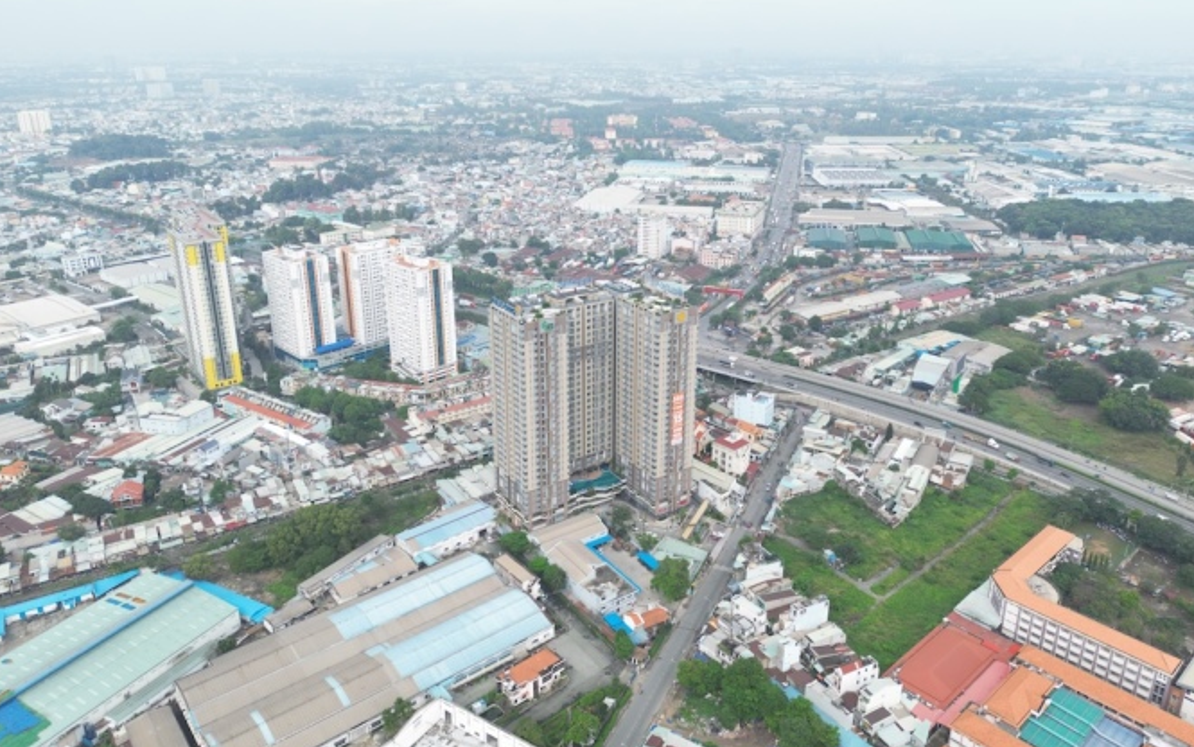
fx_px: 846
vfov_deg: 47.5
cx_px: 598
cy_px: 334
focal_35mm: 26
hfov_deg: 70.4
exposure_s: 1/1000
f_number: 1.7
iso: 120
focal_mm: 6.72
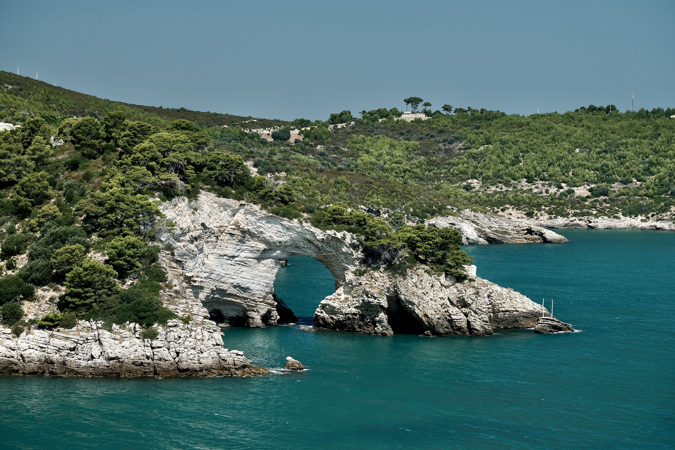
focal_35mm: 83
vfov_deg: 16.5
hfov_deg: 24.5
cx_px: 338
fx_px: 1556
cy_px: 225
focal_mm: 55
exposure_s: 1/1100
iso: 400
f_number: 4.5
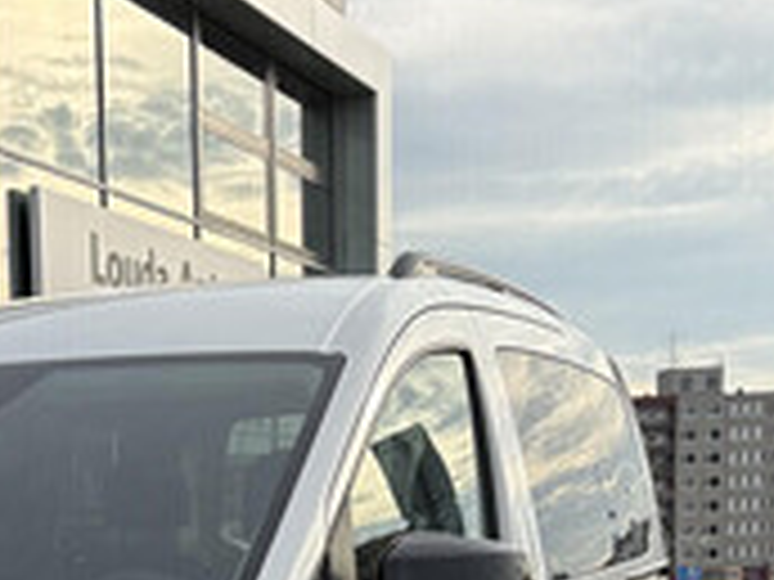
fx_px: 1856
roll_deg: +2.7
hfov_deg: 22.6
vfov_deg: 16.2
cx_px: -4
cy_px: 879
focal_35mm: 83
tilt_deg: -9.1
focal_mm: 5.96
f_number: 1.6
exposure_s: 1/1706
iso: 50
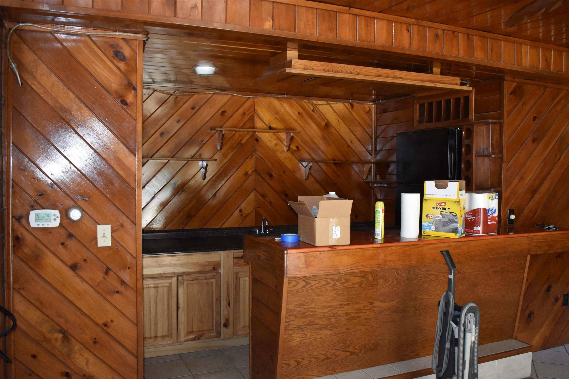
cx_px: 284
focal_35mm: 32
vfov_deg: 41.7
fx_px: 498
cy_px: 190
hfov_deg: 59.5
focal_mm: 21
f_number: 3.8
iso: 1800
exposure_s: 1/60
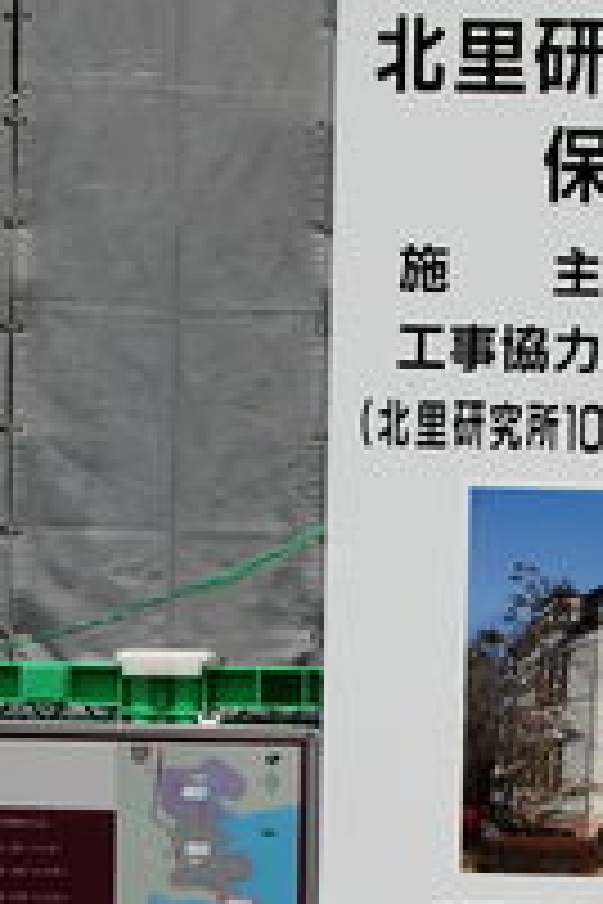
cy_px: 765
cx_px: 682
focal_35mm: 136
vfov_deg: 15.0
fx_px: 3417
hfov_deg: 10.0
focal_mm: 38
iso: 200
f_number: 11
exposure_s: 1/500
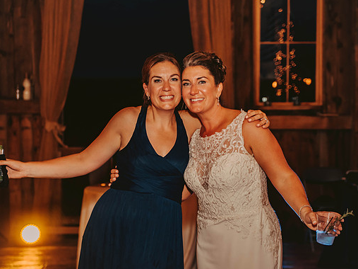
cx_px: 184
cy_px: 134
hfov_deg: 29.4
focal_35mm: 66
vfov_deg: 22.2
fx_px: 682
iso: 1250
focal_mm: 60
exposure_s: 1/125
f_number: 2.8
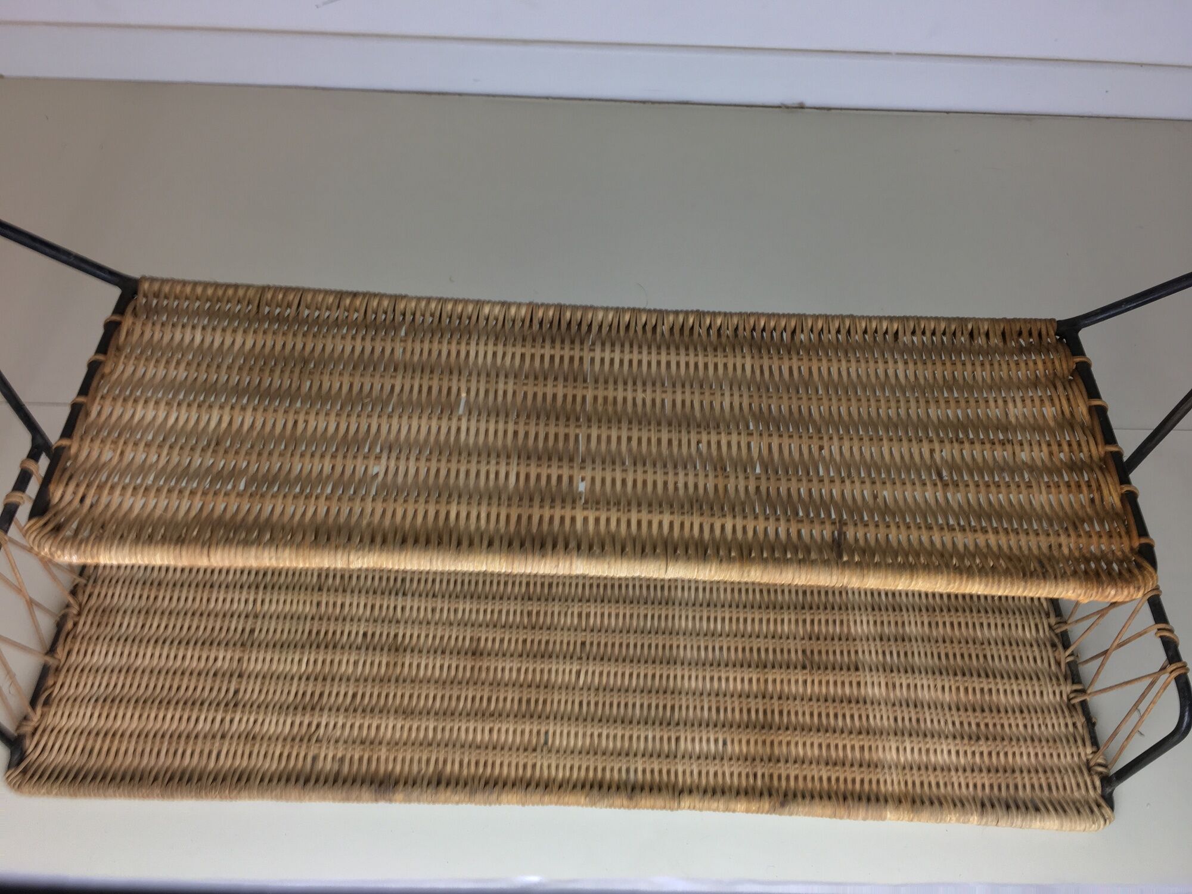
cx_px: 596
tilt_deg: -52.1
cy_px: 447
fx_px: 999
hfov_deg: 61.7
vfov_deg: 48.2
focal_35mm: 29
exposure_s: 1/33
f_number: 2.2
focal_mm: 4.15
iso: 25
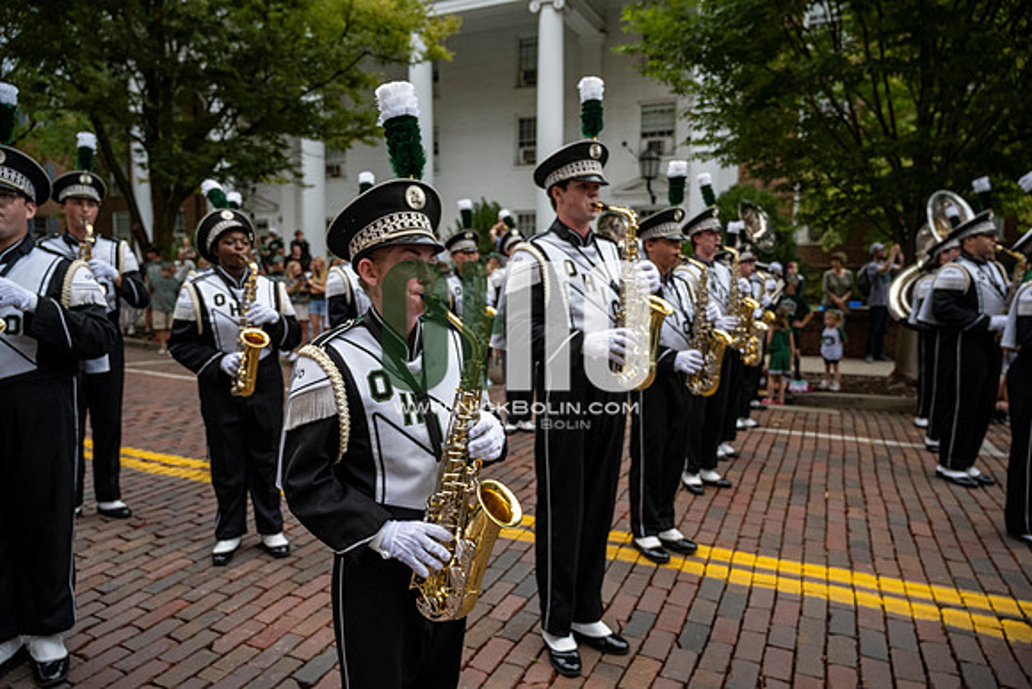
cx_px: 516
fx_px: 688
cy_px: 344
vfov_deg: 53.2
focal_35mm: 24
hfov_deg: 73.7
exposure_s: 1/1600
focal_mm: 24
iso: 640
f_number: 4
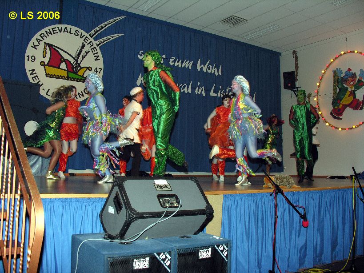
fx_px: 368
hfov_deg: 52.6
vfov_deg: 40.7
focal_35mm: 35
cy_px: 136
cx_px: 182
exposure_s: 1/60.1
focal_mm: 8.9
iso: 100
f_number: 4
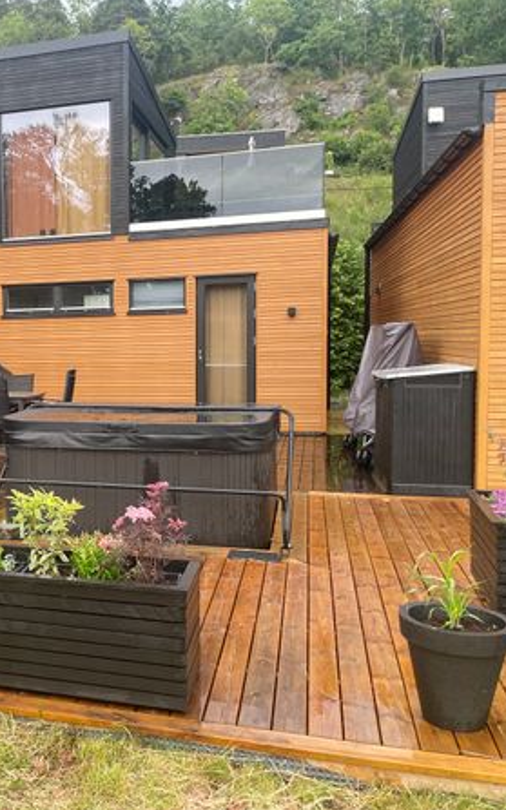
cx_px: 16
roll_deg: +1.7
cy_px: 404
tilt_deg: -3.4
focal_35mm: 37
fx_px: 817
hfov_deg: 32.1
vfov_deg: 52.8
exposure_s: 1/121
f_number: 1.6
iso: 125
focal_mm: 4.2
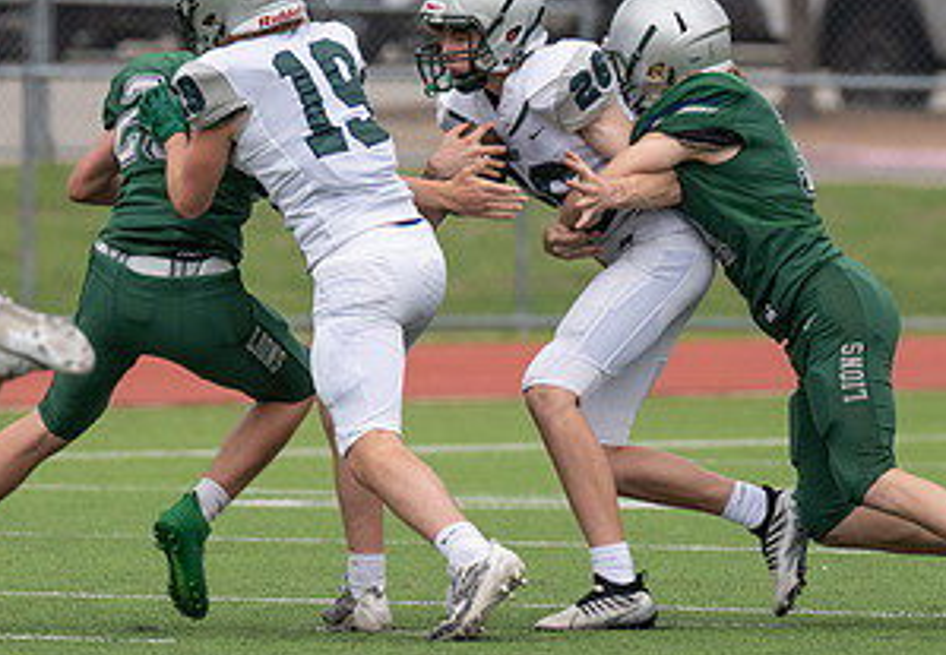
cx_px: 829
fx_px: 19491
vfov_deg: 1.9
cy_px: 335
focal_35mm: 733
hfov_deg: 2.8
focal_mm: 200
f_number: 2.8
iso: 250
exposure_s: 1/1250
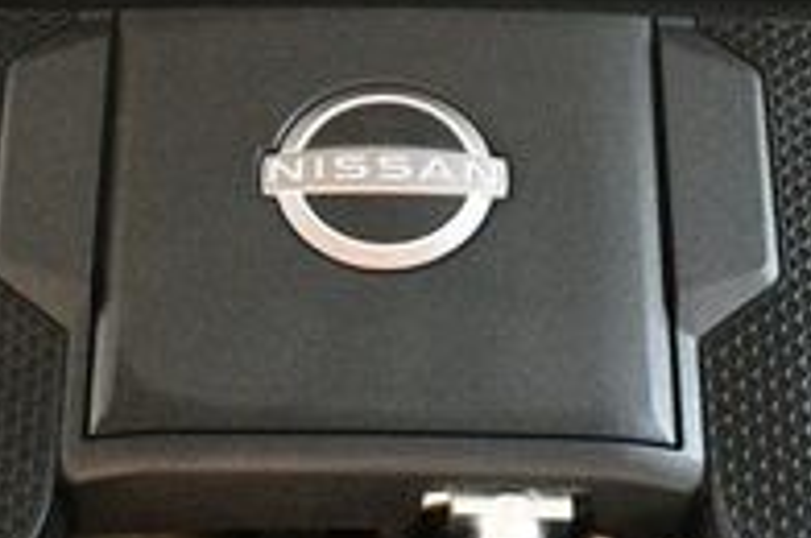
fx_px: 2496
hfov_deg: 18.4
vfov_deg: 12.2
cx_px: 364
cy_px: -8
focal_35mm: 111
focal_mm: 23
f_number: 3.8
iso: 9000
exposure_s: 1/60
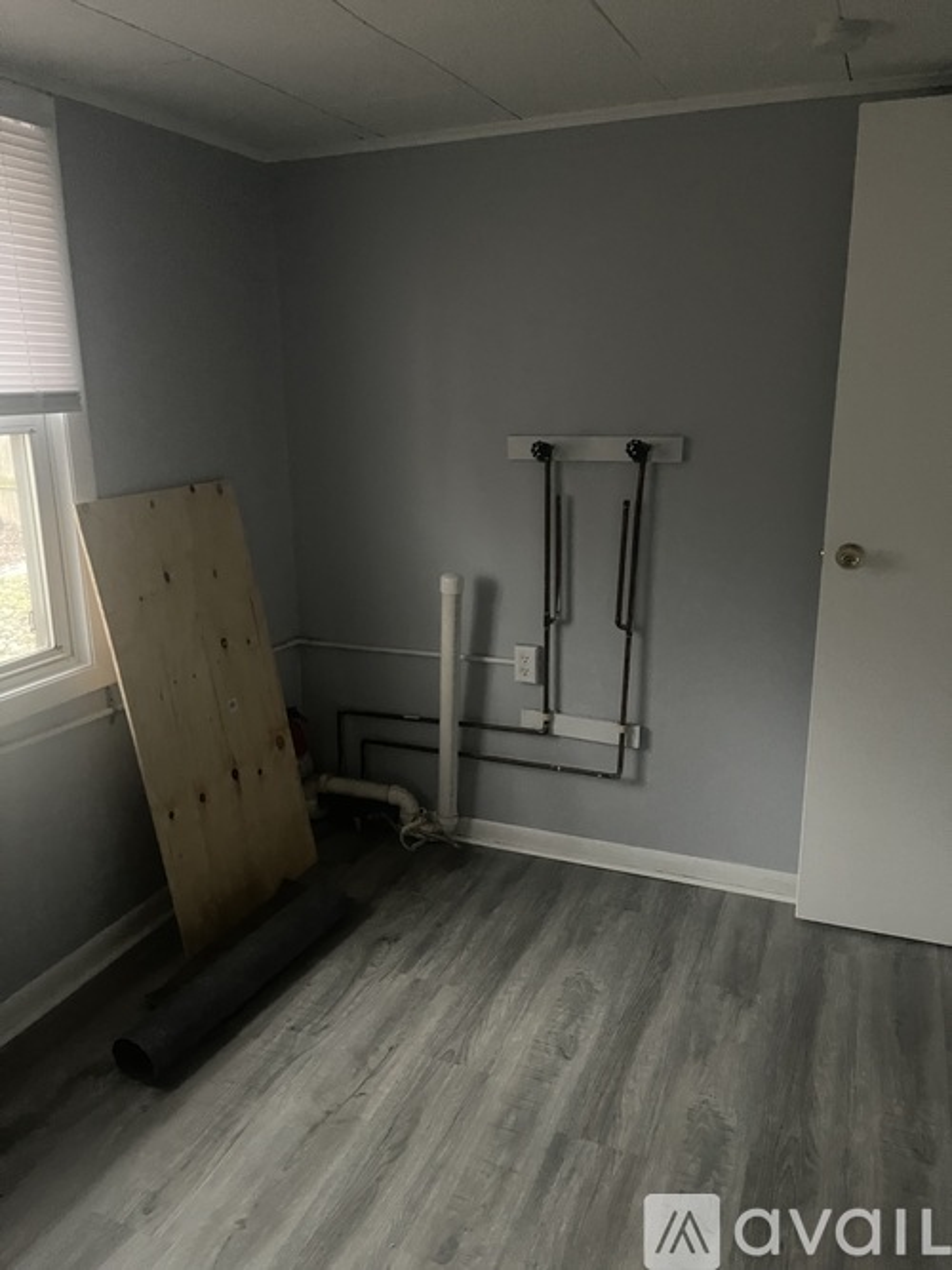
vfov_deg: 69.4
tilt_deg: -11.8
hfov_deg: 54.9
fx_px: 917
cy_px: 635
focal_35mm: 25
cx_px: 476
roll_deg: -0.2
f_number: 1.6
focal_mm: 5.1
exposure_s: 1/30
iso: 1000
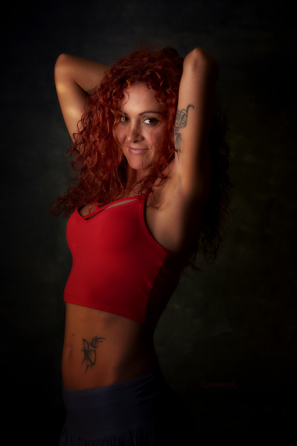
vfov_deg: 27.0
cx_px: 148
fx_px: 928
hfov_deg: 18.2
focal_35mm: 75
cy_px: 223
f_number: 1.8
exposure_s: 1/60
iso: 100
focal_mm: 50
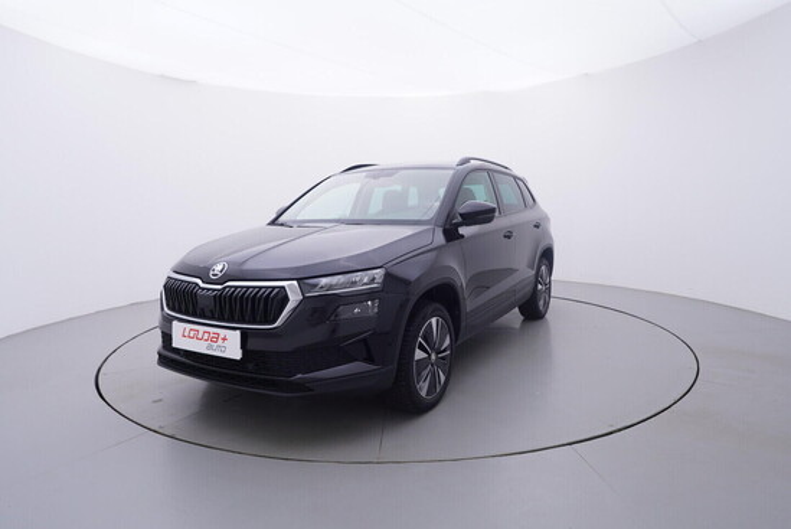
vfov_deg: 56.2
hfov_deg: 77.3
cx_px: 396
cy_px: 264
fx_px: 495
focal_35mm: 22
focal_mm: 15
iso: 200
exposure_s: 1/80
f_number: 5
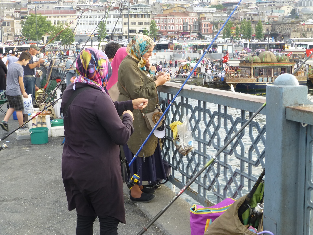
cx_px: 156
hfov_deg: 35.5
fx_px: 488
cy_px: 118
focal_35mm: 54
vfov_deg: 27.0
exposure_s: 1/60
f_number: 4.6
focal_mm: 9.7
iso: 125
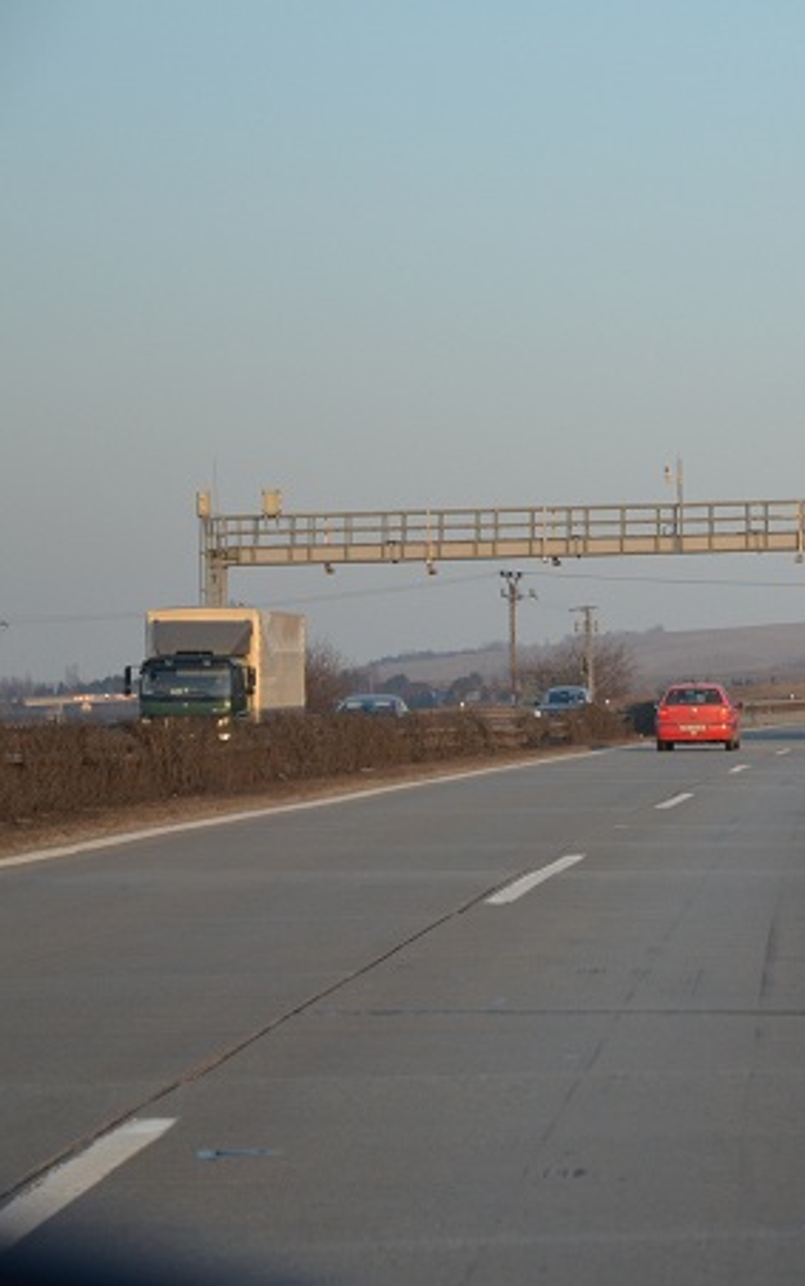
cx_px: 936
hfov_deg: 10.7
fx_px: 4242
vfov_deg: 17.2
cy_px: 644
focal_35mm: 121
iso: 800
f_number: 5
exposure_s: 1/1000
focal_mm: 52
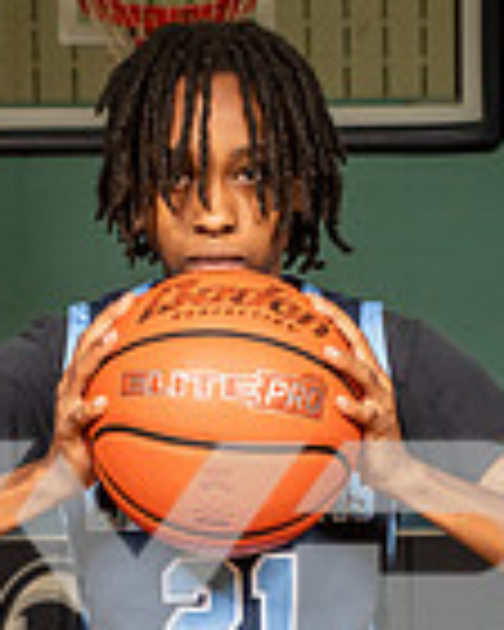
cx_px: 252
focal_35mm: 127
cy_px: 900
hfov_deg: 12.1
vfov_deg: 14.3
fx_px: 2368
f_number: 6.3
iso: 640
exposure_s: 1/320
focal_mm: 42
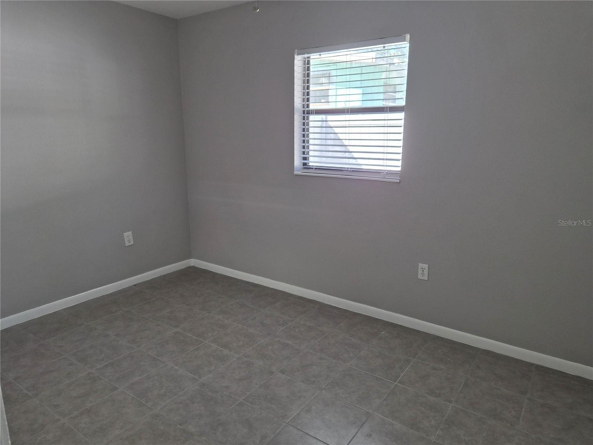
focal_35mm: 23
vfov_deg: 58.9
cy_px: 222
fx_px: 394
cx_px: 296
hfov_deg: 73.9
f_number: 1.8
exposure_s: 1/180
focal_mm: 5.4
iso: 160
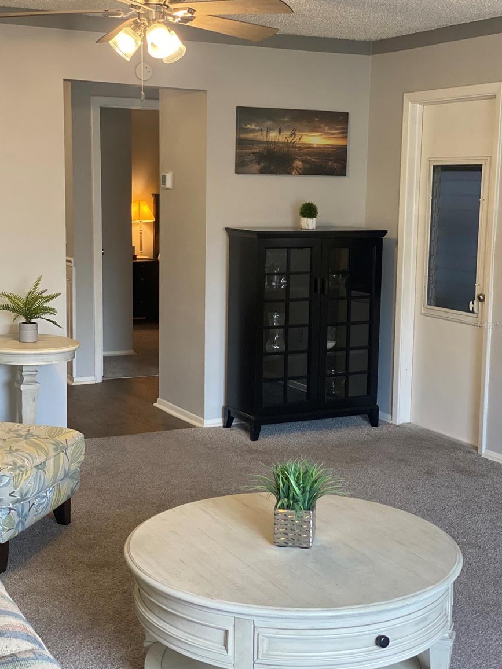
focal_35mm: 54
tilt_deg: -7.3
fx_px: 1044
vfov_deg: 35.5
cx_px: 253
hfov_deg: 27.0
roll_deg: -1.2
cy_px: 325
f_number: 2
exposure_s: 1/120
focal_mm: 6
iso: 250
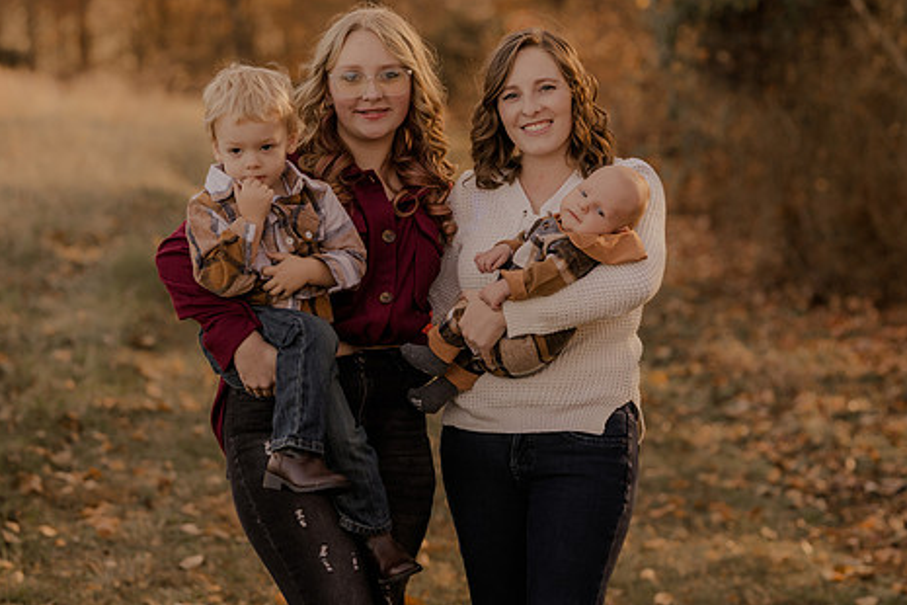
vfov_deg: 12.9
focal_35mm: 106
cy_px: 233
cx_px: 386
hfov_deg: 19.3
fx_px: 2670
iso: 200
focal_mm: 85
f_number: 2.8
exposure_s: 1/400
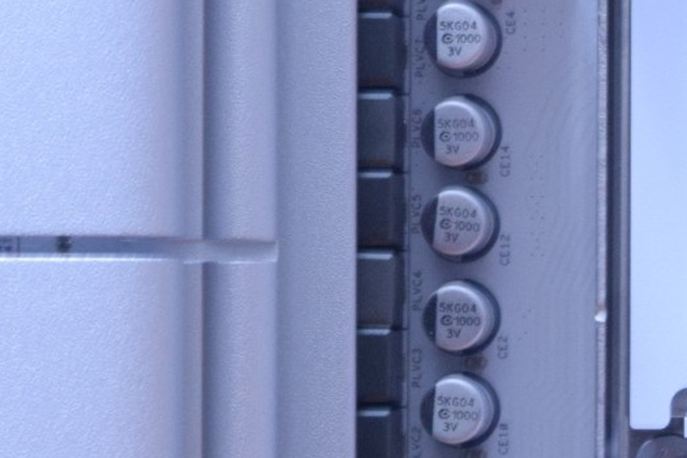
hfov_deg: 6.4
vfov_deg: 4.3
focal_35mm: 320
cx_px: 764
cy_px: 89
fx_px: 6104
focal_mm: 52
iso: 1600
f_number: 8
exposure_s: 1/8
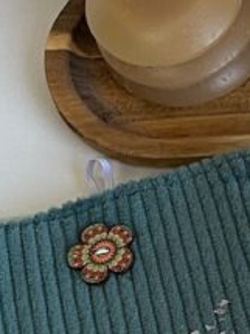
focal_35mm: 138
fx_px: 1330
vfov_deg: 14.3
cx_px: 370
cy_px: 148
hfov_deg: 10.4
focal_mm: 3
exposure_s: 1/100
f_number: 1.8
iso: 20
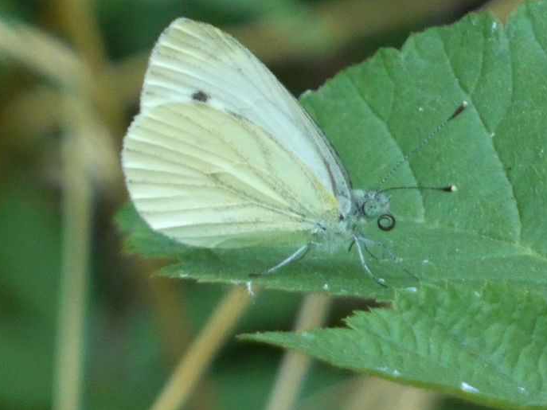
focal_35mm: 1490
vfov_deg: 1.0
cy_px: 164
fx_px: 23541
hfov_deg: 1.3
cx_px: 297
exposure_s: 1/125
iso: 1000
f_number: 5.9
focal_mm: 215
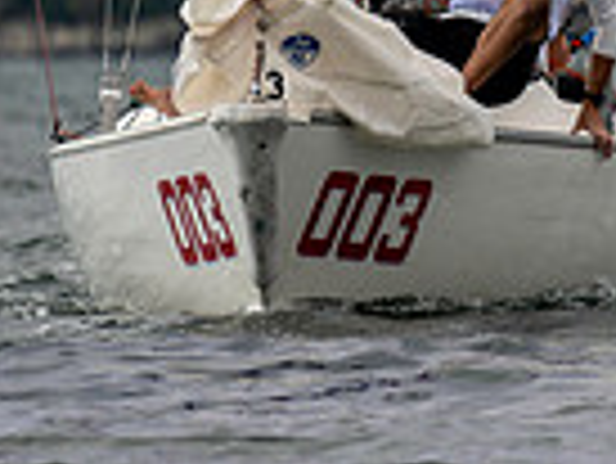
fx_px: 21800
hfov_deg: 1.6
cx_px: 1147
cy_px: -403
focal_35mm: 1224
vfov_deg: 1.2
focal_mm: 300
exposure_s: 1/500
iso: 50
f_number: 4
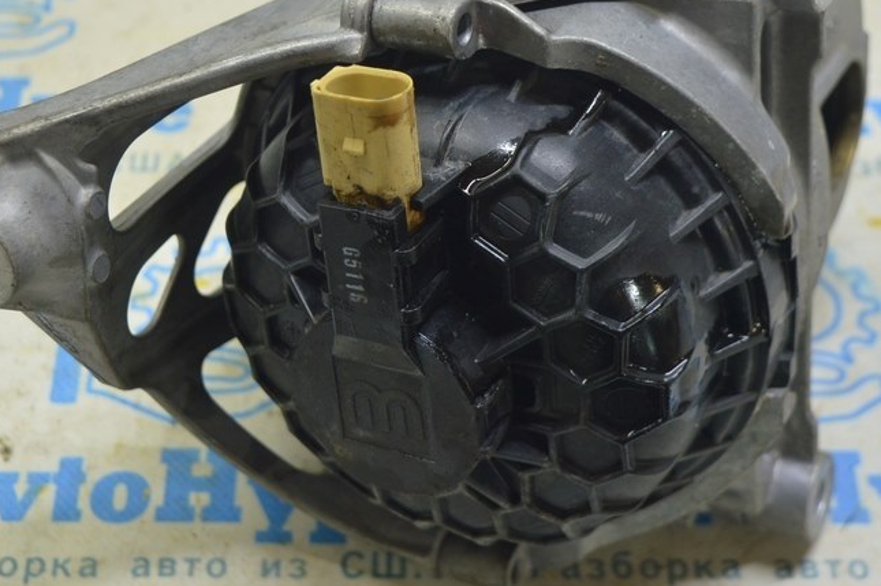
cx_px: 400
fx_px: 1981
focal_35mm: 81
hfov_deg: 25.1
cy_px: 218
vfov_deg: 16.8
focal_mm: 34
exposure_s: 1/20
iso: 400
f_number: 5.6
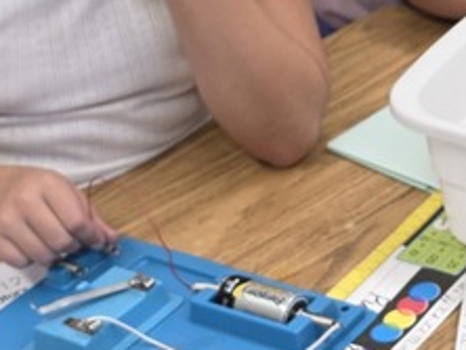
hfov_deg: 17.9
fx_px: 1429
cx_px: 514
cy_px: 71
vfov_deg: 13.9
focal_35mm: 106
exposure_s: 1/120
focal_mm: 6.5
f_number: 1.4
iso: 100
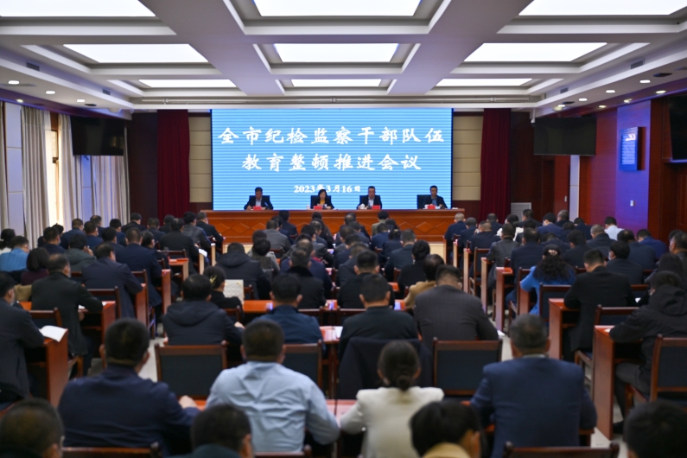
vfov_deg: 33.4
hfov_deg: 48.5
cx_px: 344
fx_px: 763
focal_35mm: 40
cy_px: 229
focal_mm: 40
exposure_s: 1/250
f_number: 3.2
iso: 400
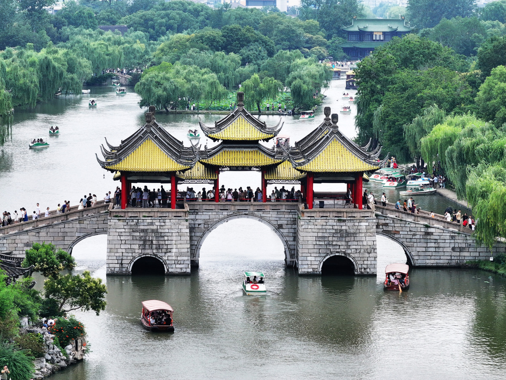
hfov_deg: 11.9
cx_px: 253
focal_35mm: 166
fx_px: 2427
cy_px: 190
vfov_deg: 8.9
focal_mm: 30.71
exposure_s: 1/320
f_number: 3.4
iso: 100
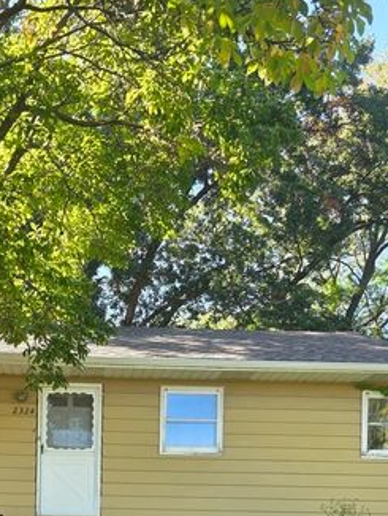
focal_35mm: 47
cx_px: 98
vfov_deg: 36.1
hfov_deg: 30.4
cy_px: 523
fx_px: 701
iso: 32
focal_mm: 6.3
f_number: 1.7
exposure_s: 1/180
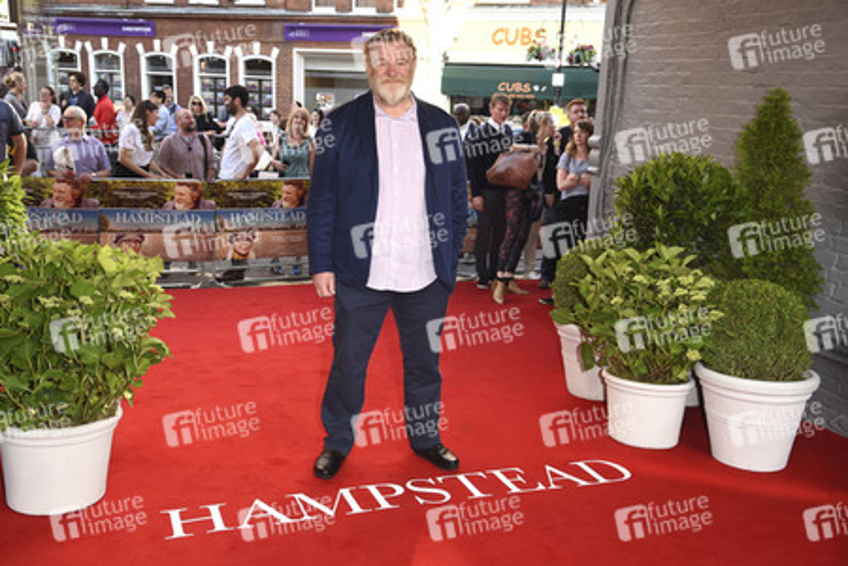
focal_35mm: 35
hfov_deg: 54.4
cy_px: 283
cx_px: 424
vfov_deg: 37.9
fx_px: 824
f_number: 5.6
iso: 800
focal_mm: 35
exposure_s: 1/250
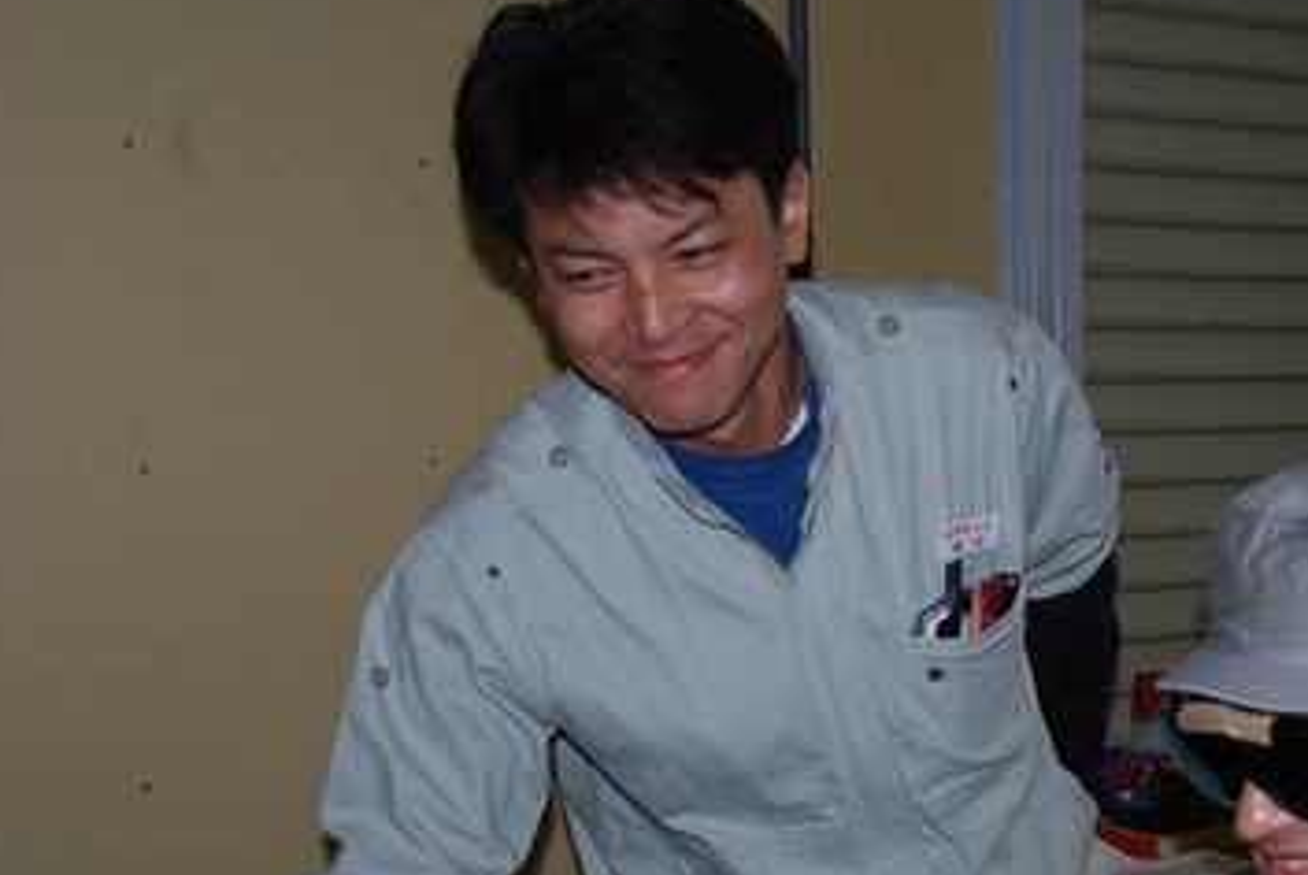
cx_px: 900
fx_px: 2473
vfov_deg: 20.1
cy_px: 443
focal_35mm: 68
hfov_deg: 29.4
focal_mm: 32
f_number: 4.2
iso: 200
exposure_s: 1/60
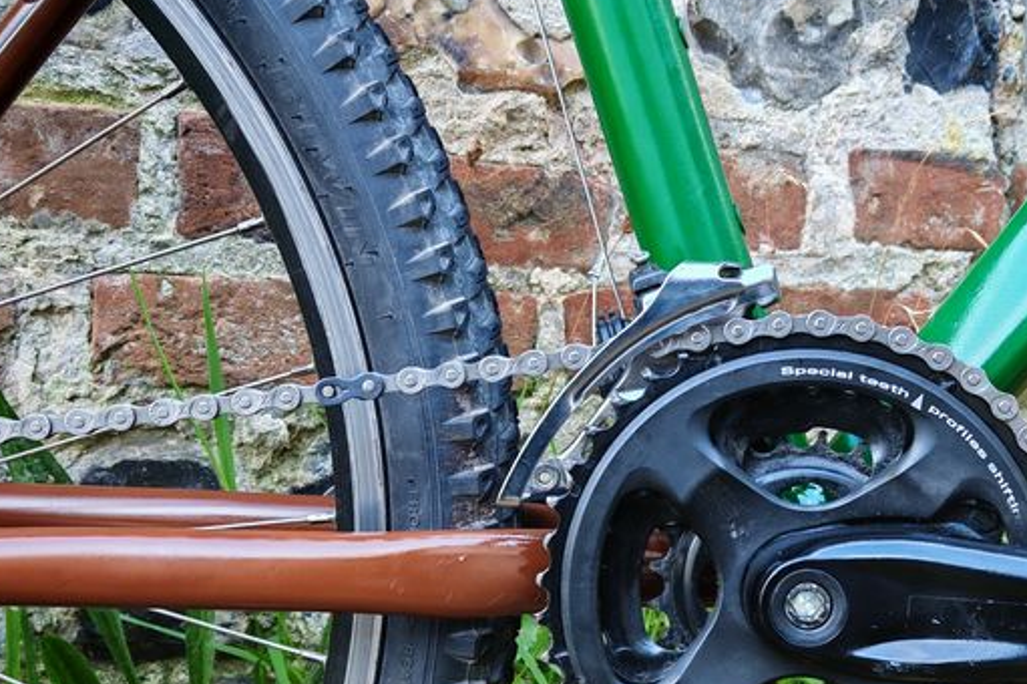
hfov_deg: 35.9
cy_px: 497
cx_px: 685
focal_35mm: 55
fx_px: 1568
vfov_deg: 24.4
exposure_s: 1/100
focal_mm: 6.67
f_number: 1.9
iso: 250
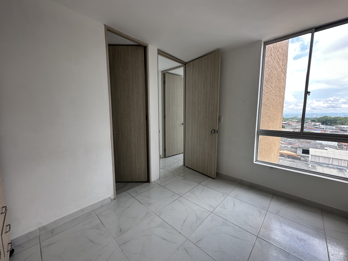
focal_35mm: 14
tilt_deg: -5.3
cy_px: 130
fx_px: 141
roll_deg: -0.9
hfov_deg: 102.1
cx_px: 174
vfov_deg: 85.7
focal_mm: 2.22
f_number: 2.2
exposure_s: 1/161
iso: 40
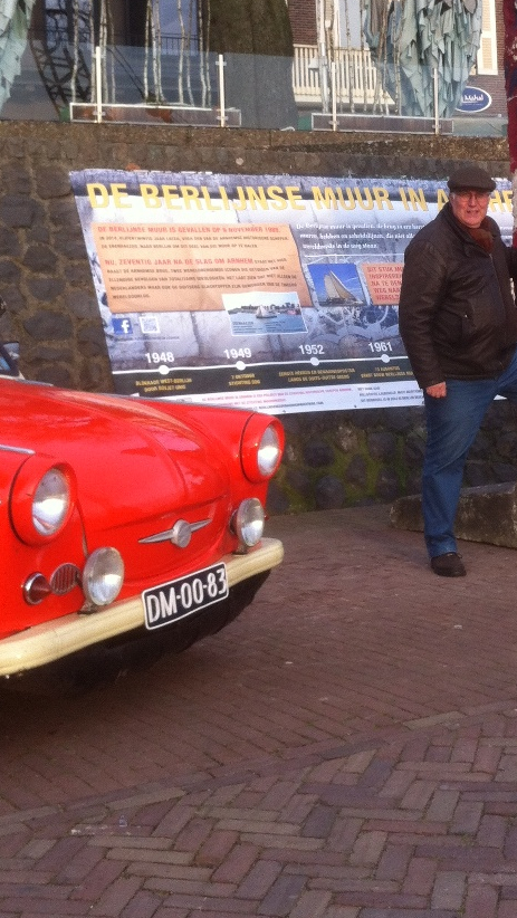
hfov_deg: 20.0
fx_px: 1461
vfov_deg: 34.4
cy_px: 279
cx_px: 360
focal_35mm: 60
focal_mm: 3.85
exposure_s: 1/120
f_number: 2.8
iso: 100
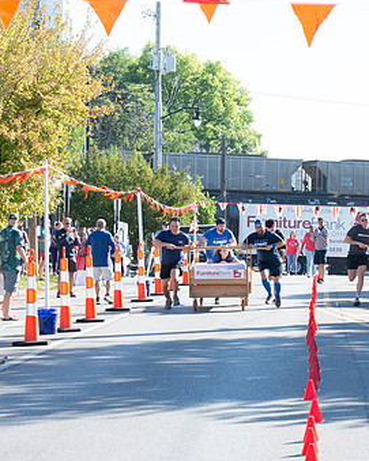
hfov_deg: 12.9
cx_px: 317
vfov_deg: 16.2
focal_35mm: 119
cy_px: 245
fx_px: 1625
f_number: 7.1
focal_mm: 70
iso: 200
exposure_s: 1/250
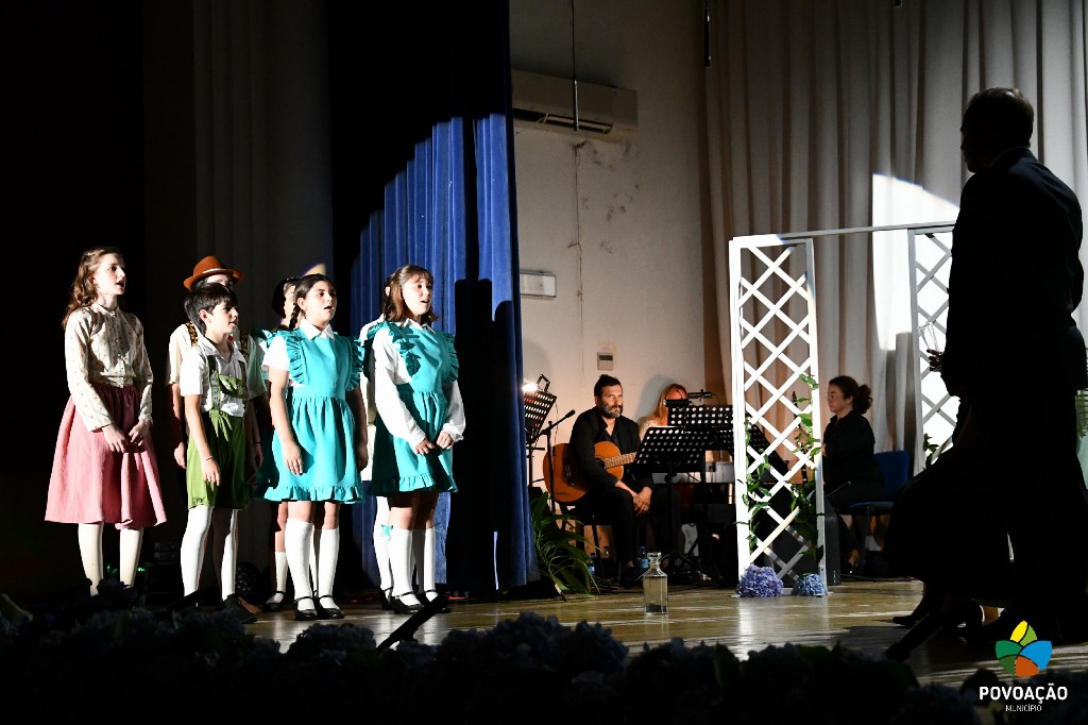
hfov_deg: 35.1
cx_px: 544
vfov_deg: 23.8
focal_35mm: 57
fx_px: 1722
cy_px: 362
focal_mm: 38
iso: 3200
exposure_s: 1/80
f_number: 4.5
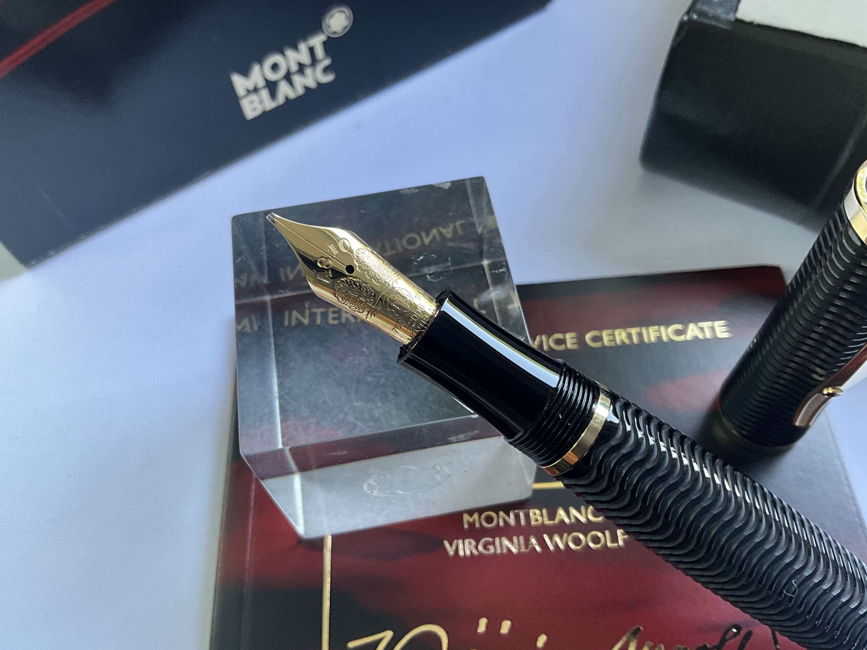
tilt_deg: -60.3
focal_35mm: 29
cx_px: 434
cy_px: 325
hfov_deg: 61.7
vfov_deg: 48.2
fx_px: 726
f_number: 1.8
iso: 64
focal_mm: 3
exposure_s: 1/79
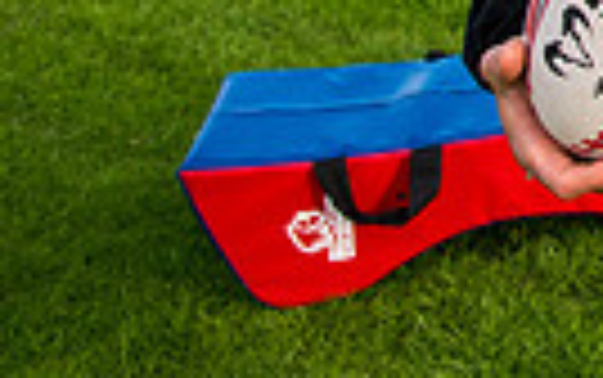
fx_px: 1447
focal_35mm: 88
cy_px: -398
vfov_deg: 12.8
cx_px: 1269
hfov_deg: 16.5
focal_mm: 20
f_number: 4.5
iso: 640
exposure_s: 1/640
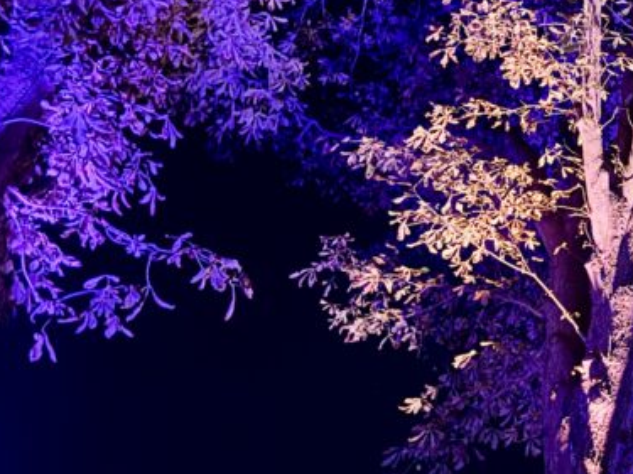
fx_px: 1298
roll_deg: +2.5
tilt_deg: +40.9
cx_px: 788
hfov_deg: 24.4
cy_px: 73
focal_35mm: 71
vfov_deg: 20.4
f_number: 1.6
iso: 800
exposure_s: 1/9
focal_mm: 5.96
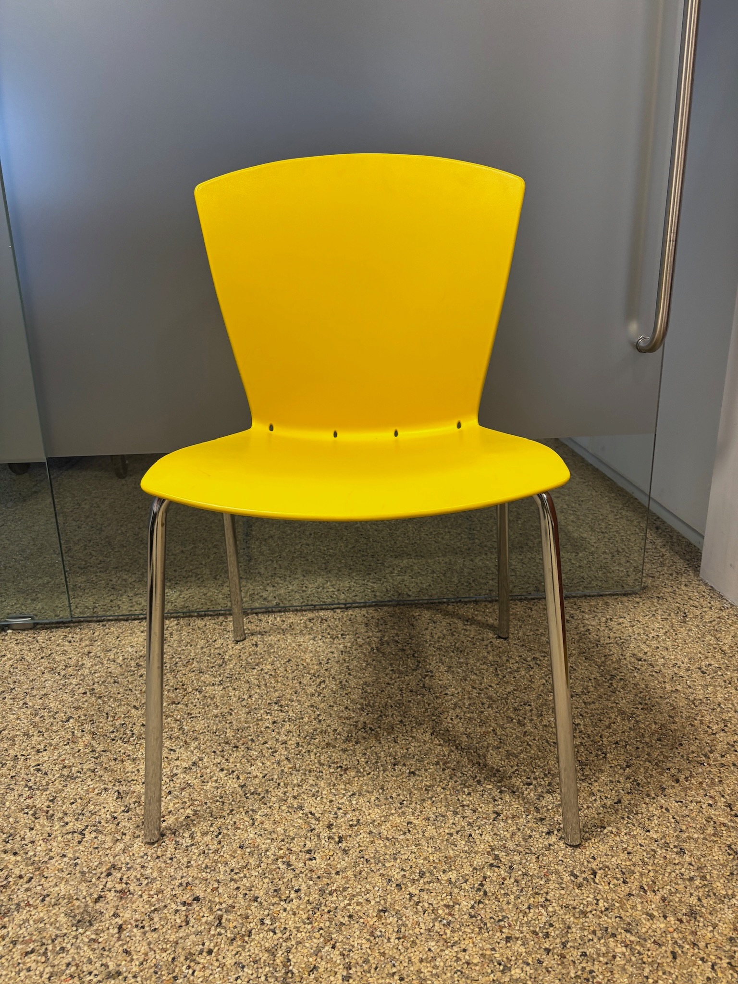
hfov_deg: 53.1
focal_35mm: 26
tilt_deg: -18.0
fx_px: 739
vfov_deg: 67.3
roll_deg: +0.2
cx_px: 369
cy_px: 492
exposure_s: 1/50
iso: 100
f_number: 1.6
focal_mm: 5.96
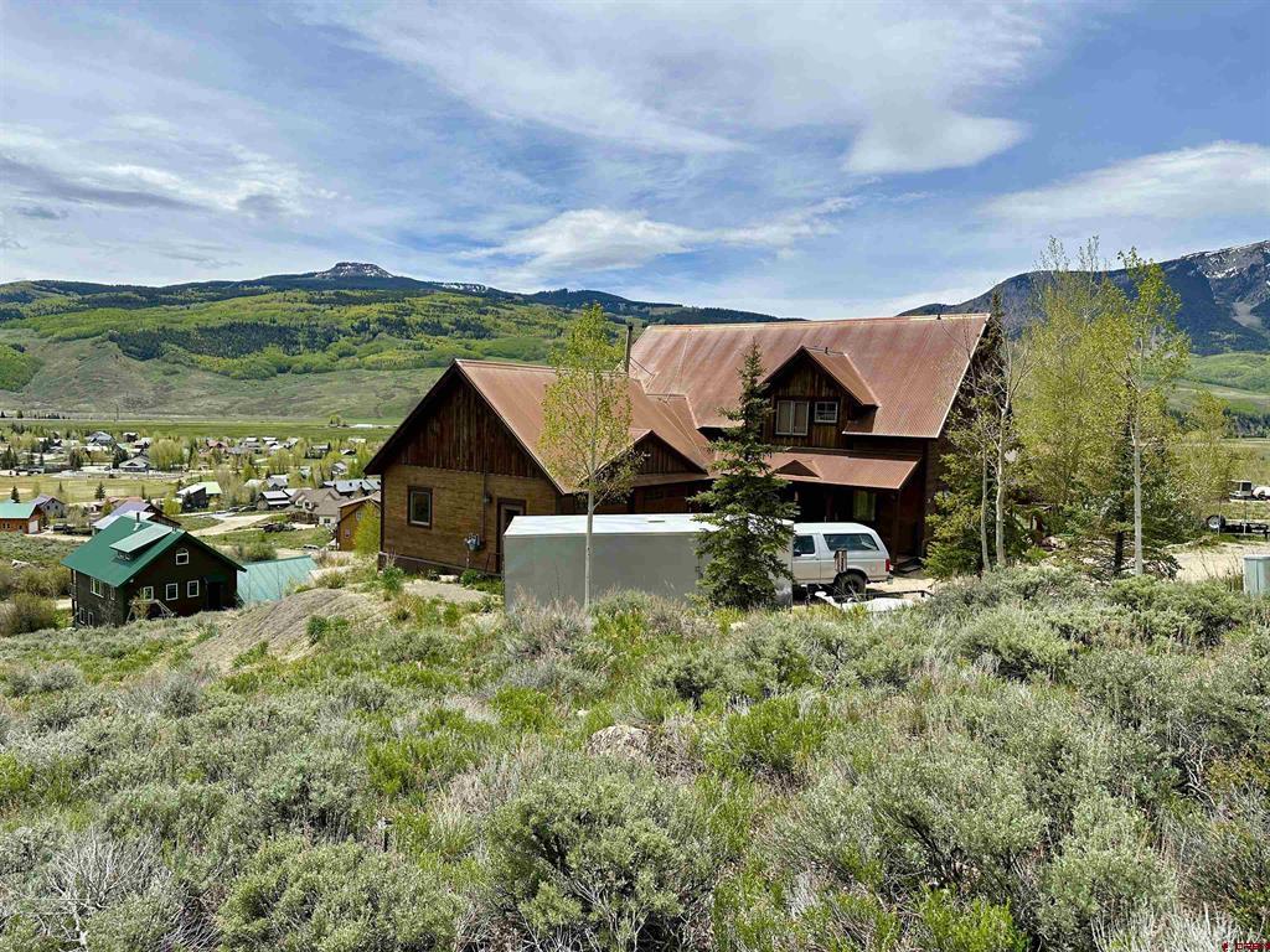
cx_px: 635
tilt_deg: -3.6
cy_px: 476
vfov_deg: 56.8
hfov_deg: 71.6
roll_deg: -2.7
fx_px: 881
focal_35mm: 24
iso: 80
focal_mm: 6.86
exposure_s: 1/6623
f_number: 1.78
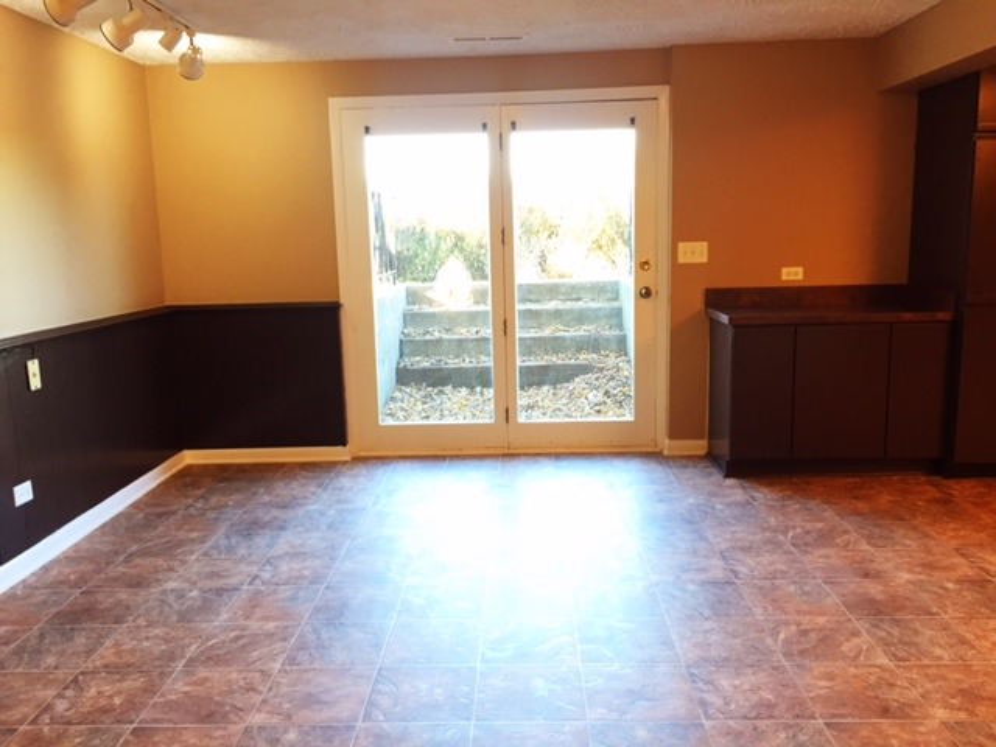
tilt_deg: -9.6
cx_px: 498
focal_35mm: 29
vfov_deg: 48.2
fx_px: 834
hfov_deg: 61.7
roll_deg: +1.2
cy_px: 374
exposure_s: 1/30
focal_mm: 4.15
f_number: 2.2
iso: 80
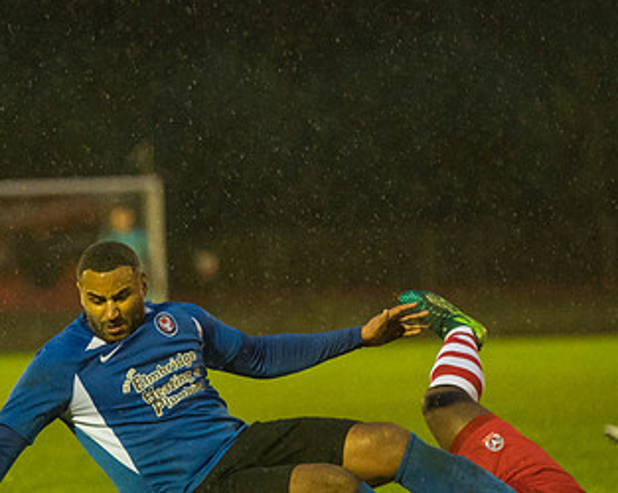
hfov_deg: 5.0
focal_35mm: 389
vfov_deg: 4.0
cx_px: 197
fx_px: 7111
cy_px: 273
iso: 5000
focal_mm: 170
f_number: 2.8
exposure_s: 1/1000
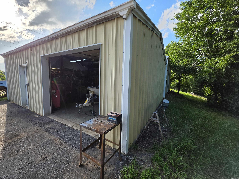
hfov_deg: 106.2
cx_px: 120
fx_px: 90
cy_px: 90
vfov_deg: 89.9
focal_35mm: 13
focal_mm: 2.2
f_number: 1.9
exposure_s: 1/1343
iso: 32
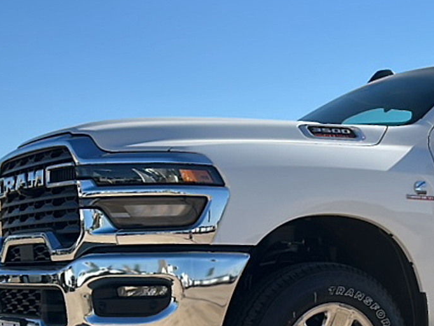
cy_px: 255
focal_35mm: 68
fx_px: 853
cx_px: 477
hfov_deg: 26.3
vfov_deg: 21.4
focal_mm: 6.86
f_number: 1.78
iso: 80
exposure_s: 1/7692
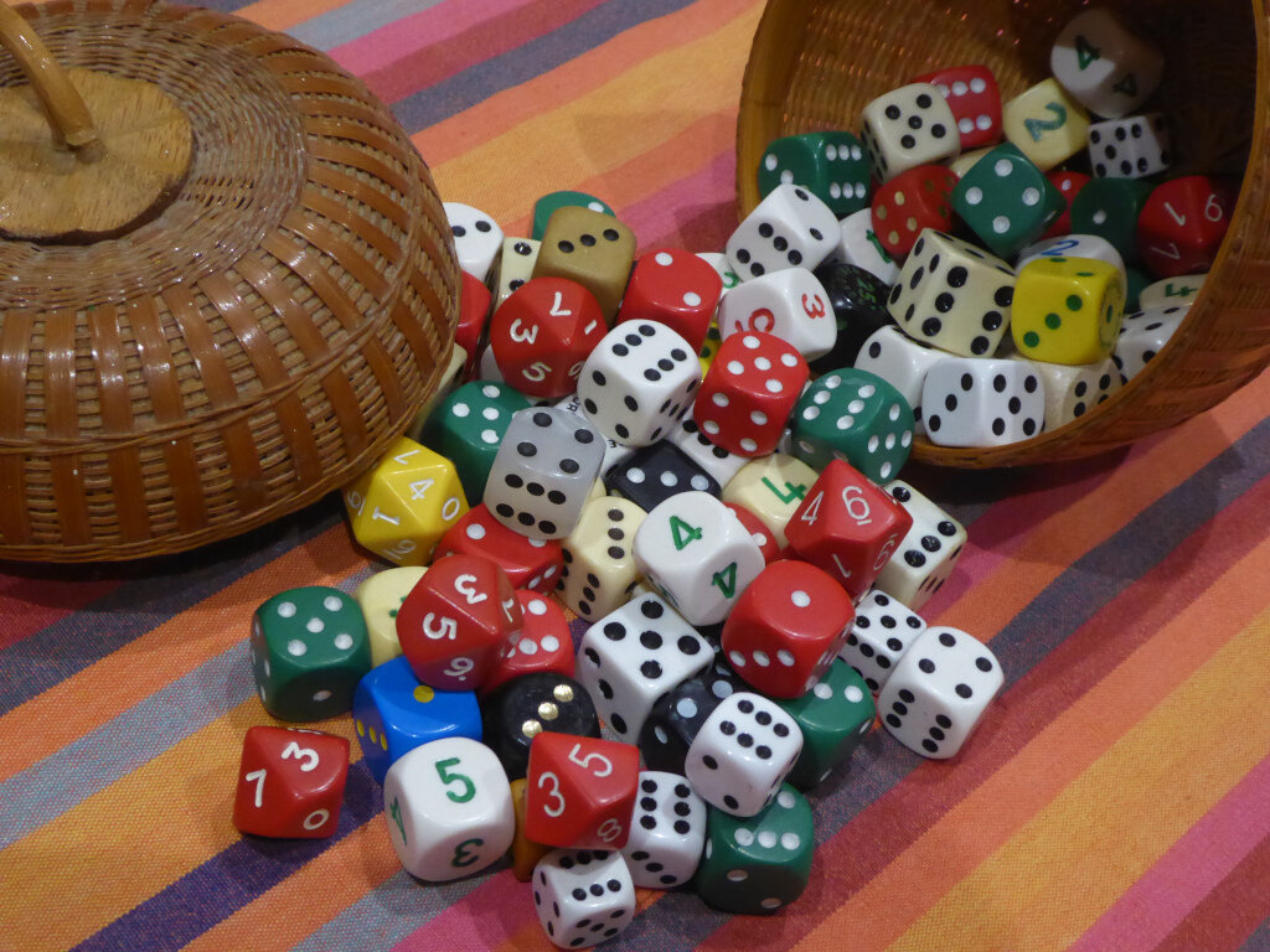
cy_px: 476
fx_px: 2201
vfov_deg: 24.4
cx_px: 635
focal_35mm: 60
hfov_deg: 32.2
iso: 800
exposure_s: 1/40
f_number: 4.2
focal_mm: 10.3
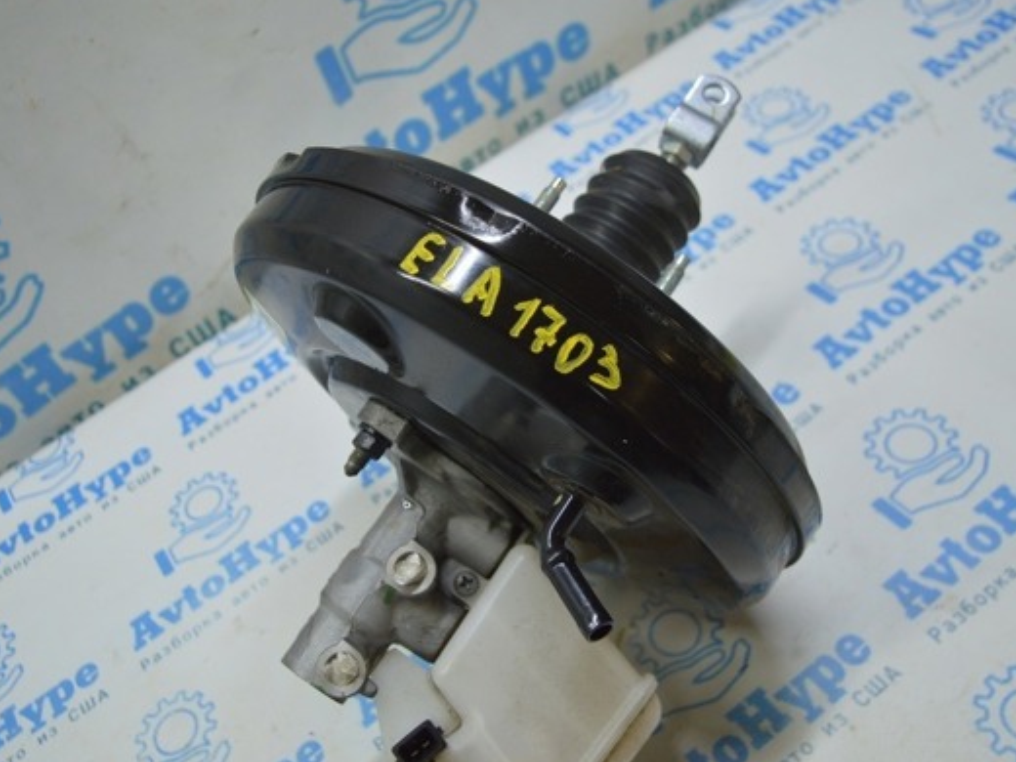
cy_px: 368
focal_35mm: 39
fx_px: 1145
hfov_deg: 47.8
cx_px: 453
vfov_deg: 36.8
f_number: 3.8
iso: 400
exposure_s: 1/100
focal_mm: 22
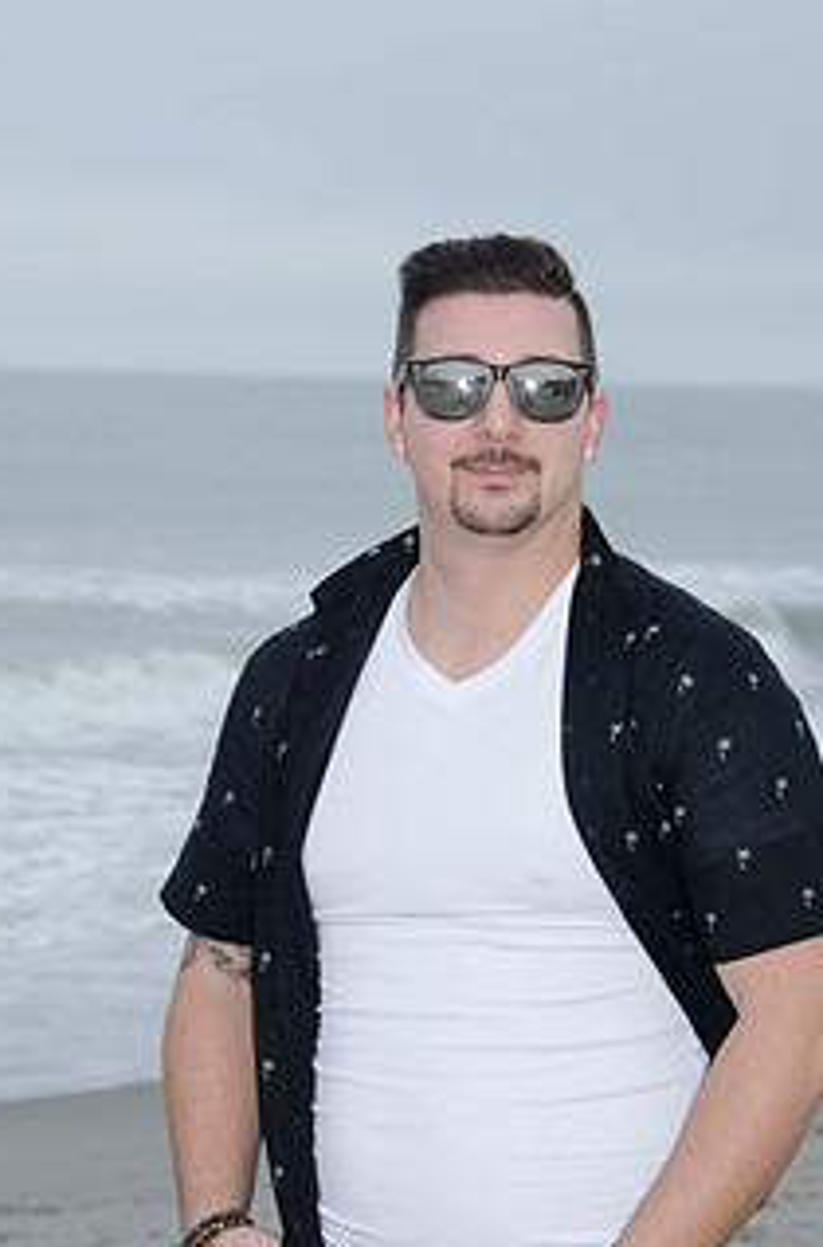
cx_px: 529
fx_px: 4107
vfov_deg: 17.2
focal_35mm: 119
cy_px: 694
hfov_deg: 11.4
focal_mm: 56
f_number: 8
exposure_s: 1/80
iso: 100
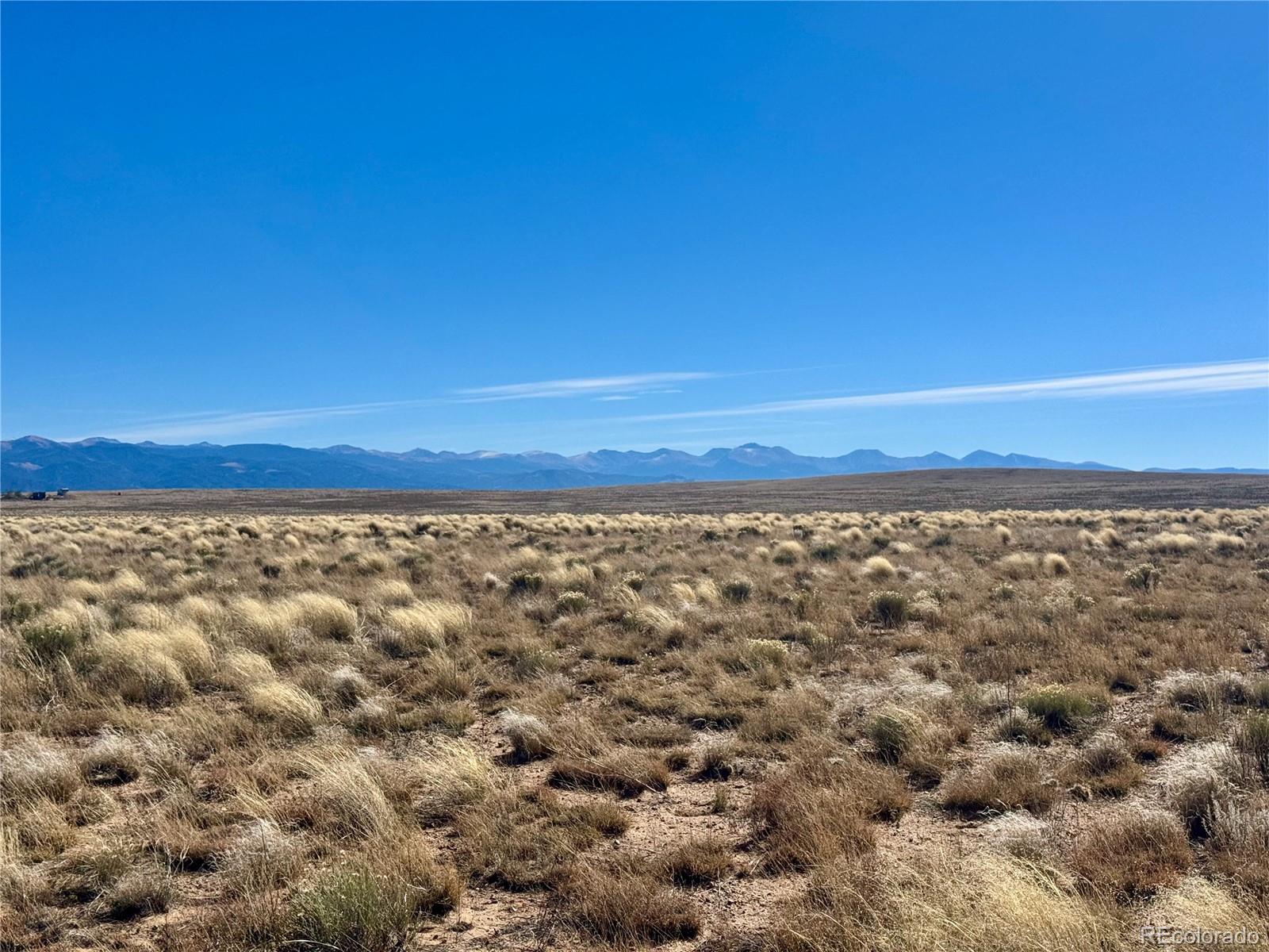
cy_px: 476
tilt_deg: +0.8
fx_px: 1760
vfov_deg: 30.3
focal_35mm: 48
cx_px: 634
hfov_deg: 39.7
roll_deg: +0.1
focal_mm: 6.76
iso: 64
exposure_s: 1/7937
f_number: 1.78
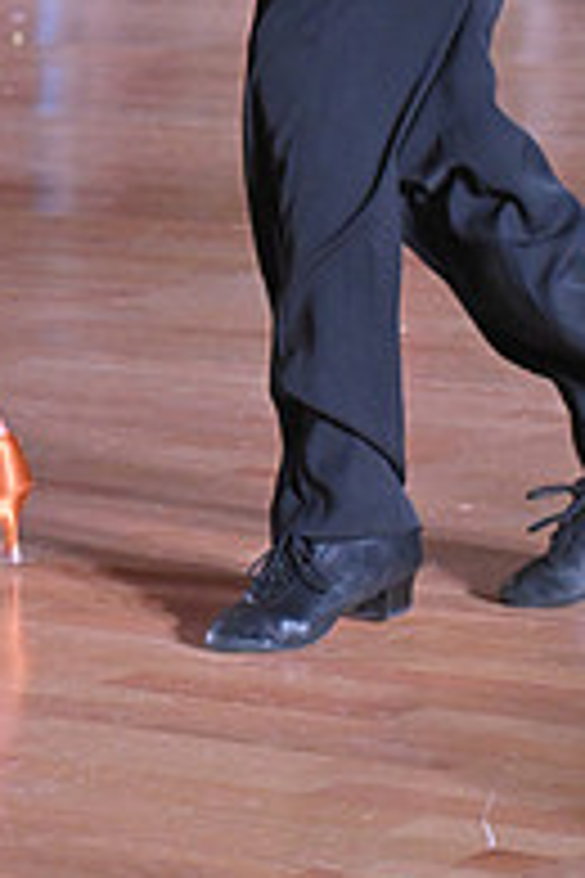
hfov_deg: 6.4
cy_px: -284
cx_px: -119
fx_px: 5216
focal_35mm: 214
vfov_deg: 9.4
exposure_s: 1/400
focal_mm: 72
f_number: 5
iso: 5000
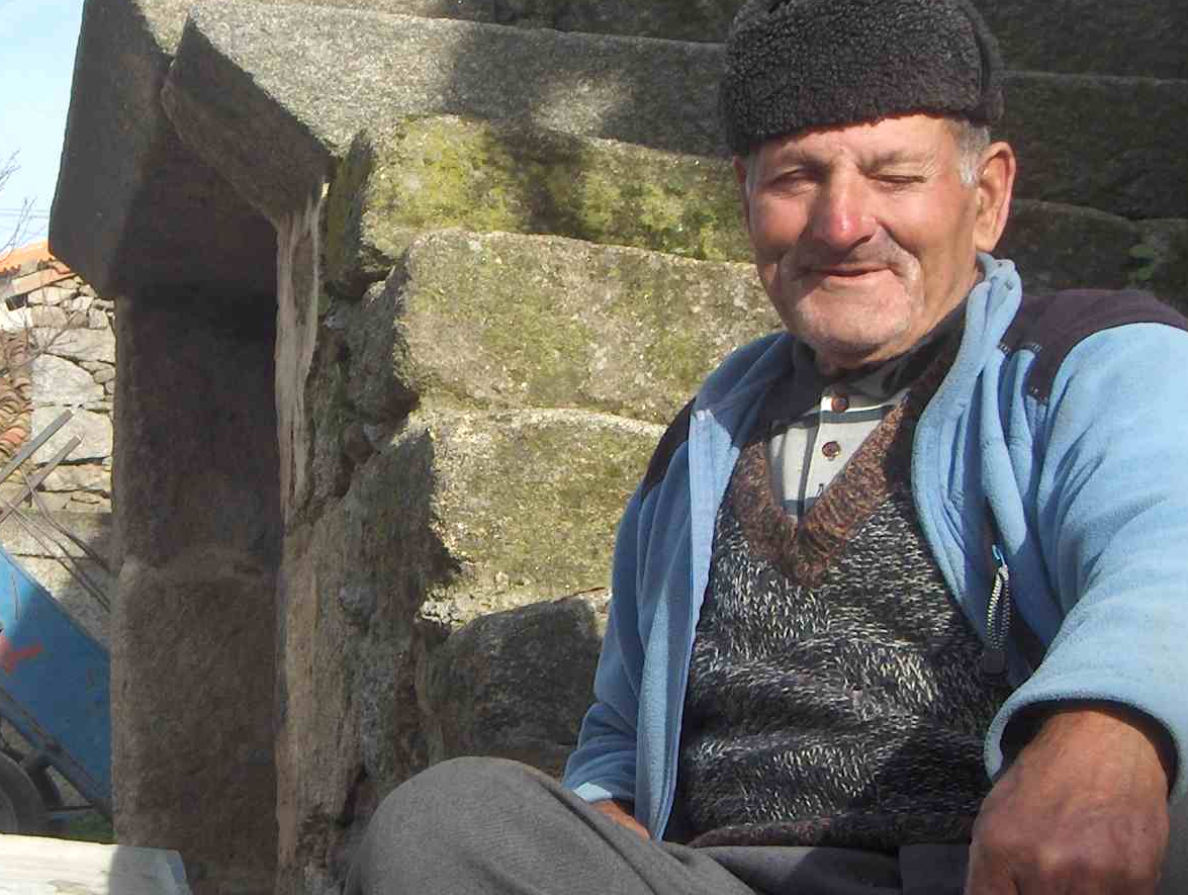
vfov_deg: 17.2
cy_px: 490
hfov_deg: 22.6
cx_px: 329
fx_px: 2956
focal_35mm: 86
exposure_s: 1/375
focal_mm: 8
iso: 100
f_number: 4.8
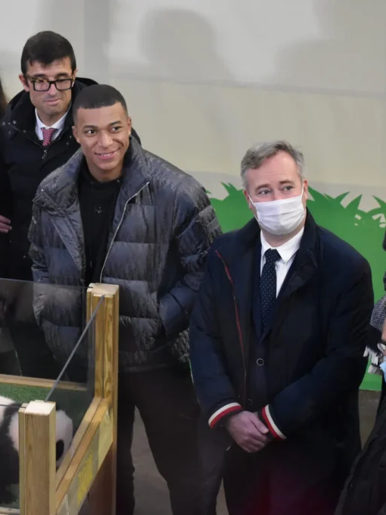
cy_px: 257
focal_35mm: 178
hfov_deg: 8.3
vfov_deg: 11.1
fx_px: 2646
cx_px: 35
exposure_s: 1/60
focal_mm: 82
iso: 2800
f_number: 4.8
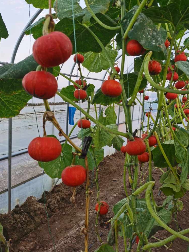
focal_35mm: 29
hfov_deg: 48.2
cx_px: 93
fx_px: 211
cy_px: 128
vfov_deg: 61.7
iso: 50
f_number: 1.6
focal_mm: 5.56
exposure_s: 1/188
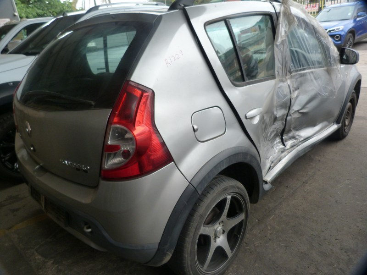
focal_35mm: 25
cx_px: 184
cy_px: 138
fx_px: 265
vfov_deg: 54.9
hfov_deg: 69.4
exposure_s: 1/60
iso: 160
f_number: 2.8
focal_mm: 4.5
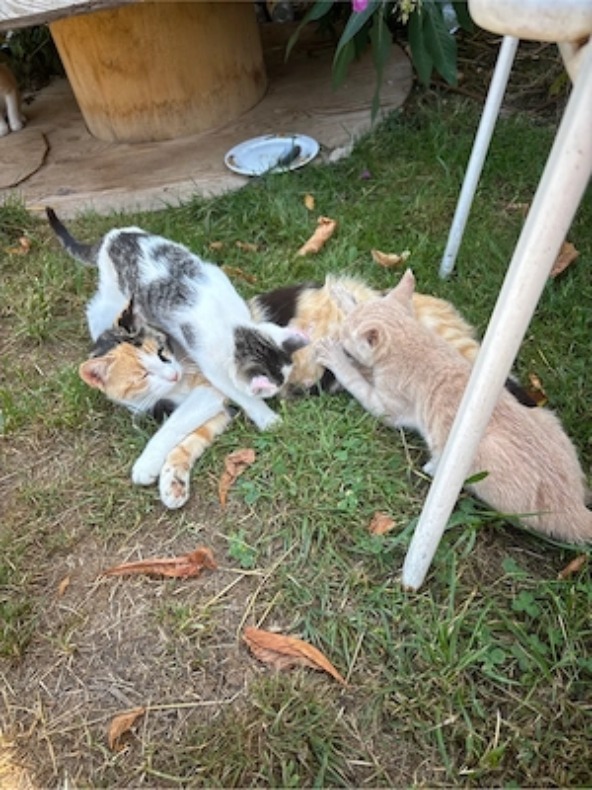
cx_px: 296
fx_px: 593
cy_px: 395
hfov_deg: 53.1
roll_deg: +8.3
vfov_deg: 67.3
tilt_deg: -39.1
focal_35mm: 26
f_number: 1.6
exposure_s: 1/390
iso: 50
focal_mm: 5.96
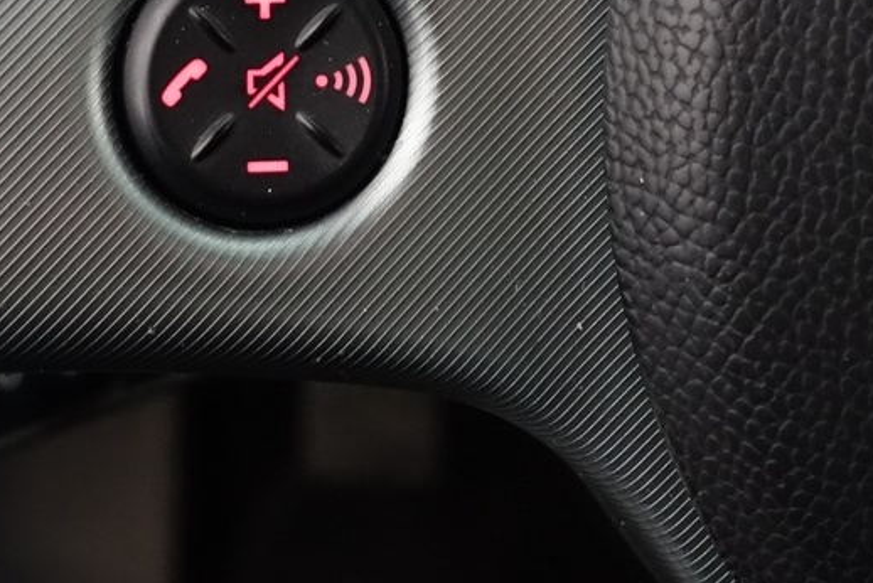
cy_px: -44
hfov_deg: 26.8
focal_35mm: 75
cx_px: 292
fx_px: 1820
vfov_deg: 17.6
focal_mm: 8.8
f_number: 2.5
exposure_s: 1/25
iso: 1000
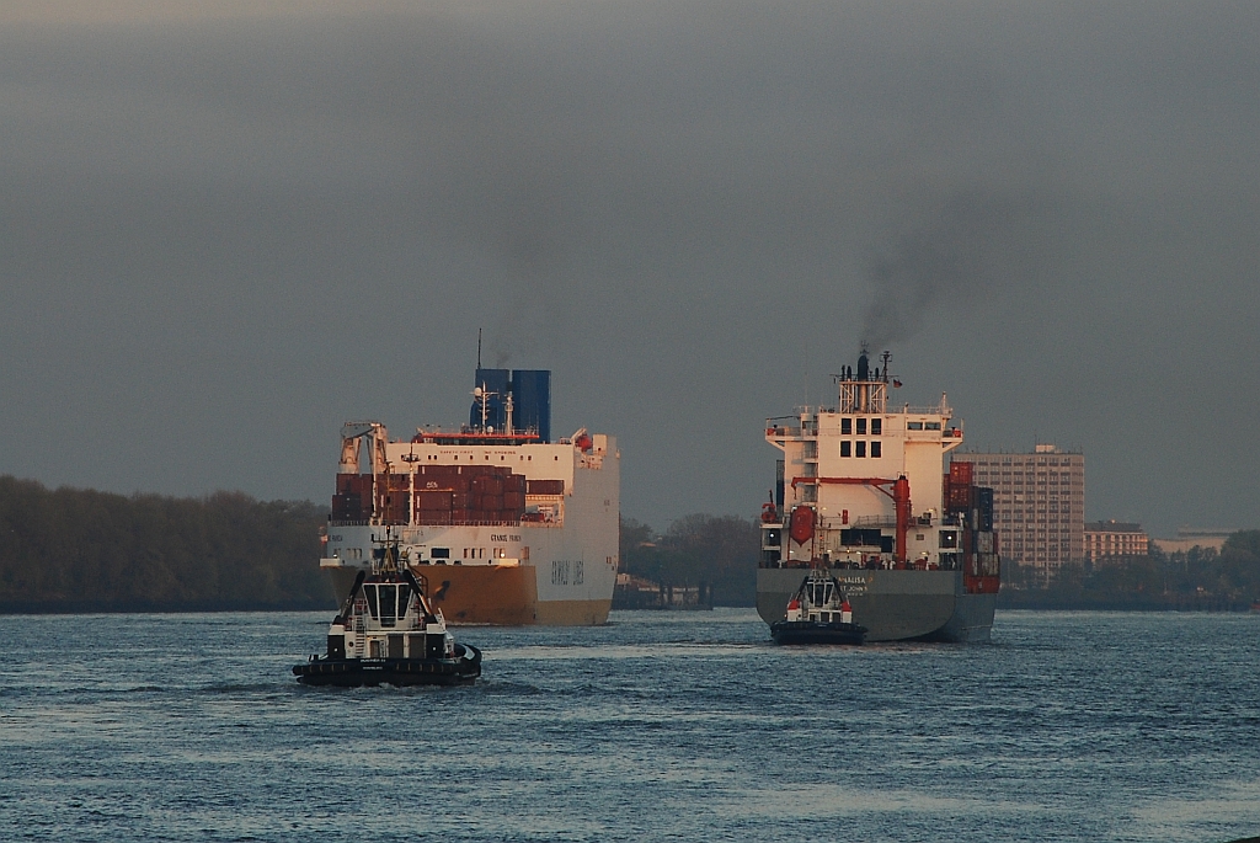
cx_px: 630
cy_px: 422
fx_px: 7094
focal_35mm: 202
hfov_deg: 10.1
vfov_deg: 6.8
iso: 200
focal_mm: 135
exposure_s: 1/125
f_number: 6.3
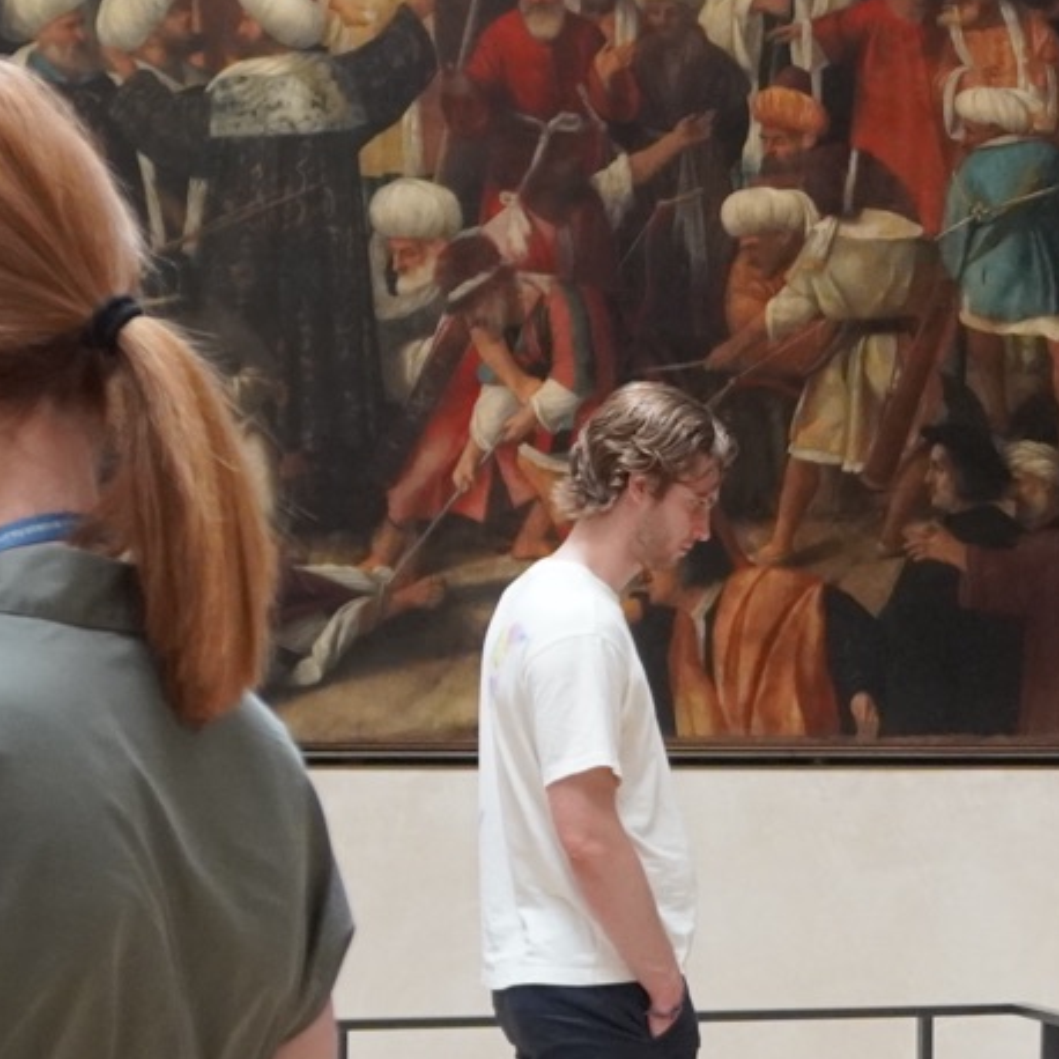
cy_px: 601
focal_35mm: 139
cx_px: 1646
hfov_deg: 11.9
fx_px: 4811
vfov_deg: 12.6
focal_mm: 26
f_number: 4
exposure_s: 1/160
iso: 2000
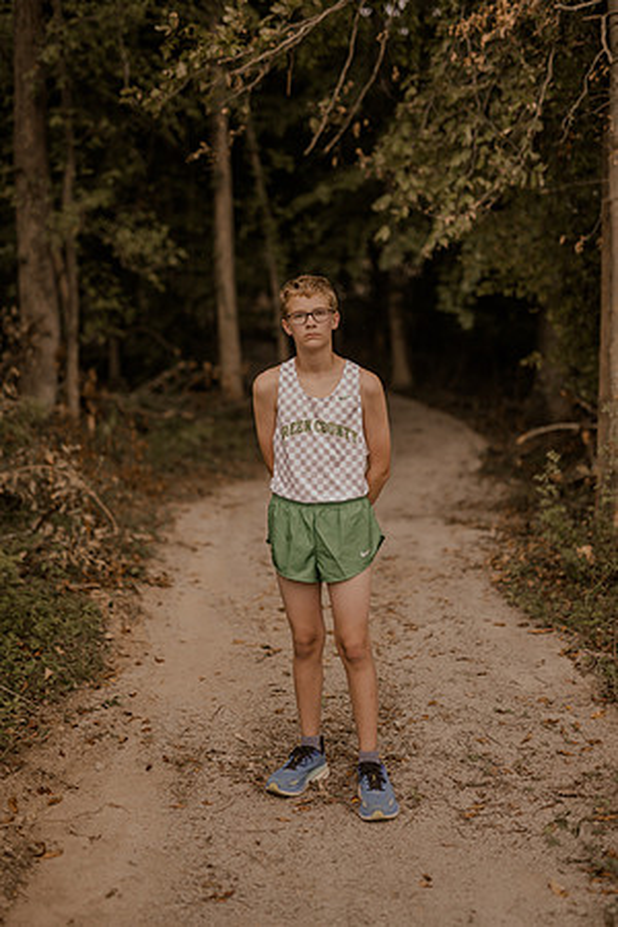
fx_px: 1287
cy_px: 464
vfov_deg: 39.6
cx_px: 309
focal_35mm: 50
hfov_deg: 27.0
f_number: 1.4
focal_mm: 50
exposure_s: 1/1000
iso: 64
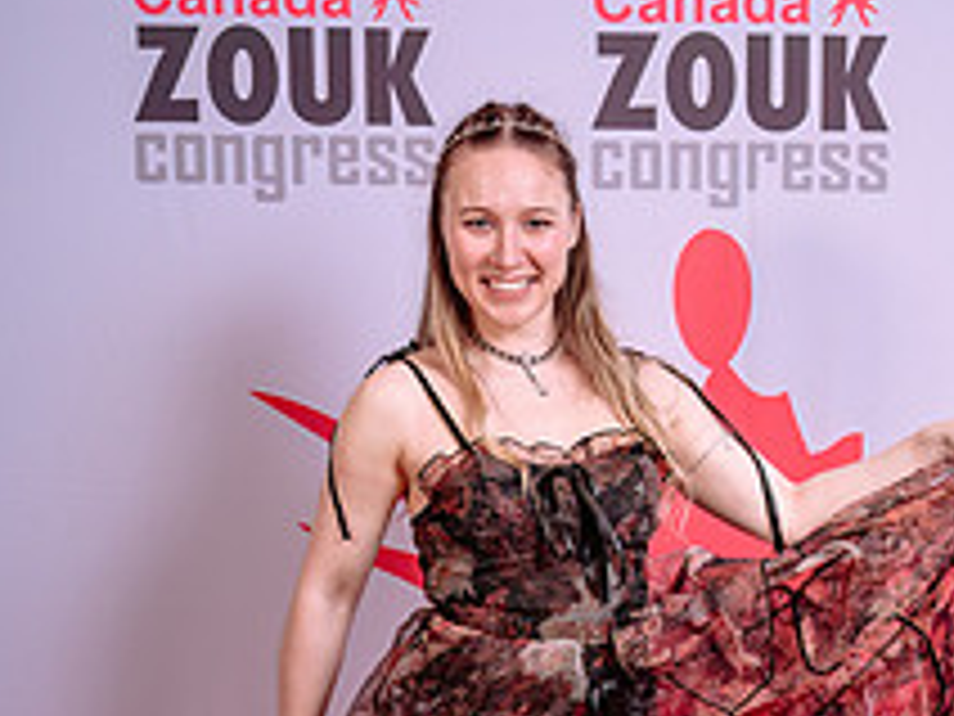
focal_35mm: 94
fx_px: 2591
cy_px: 704
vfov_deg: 15.5
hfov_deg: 20.6
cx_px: 760
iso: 100
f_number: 5.6
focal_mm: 33
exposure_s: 1/160
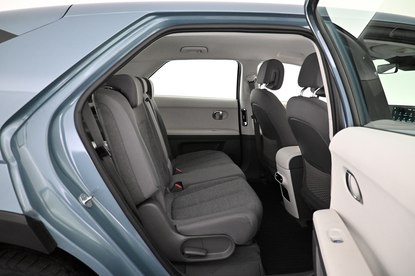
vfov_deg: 53.1
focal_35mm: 24
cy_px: 138
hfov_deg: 73.7
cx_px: 208
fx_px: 277
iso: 4000
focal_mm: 16
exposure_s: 1/80
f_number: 3.5
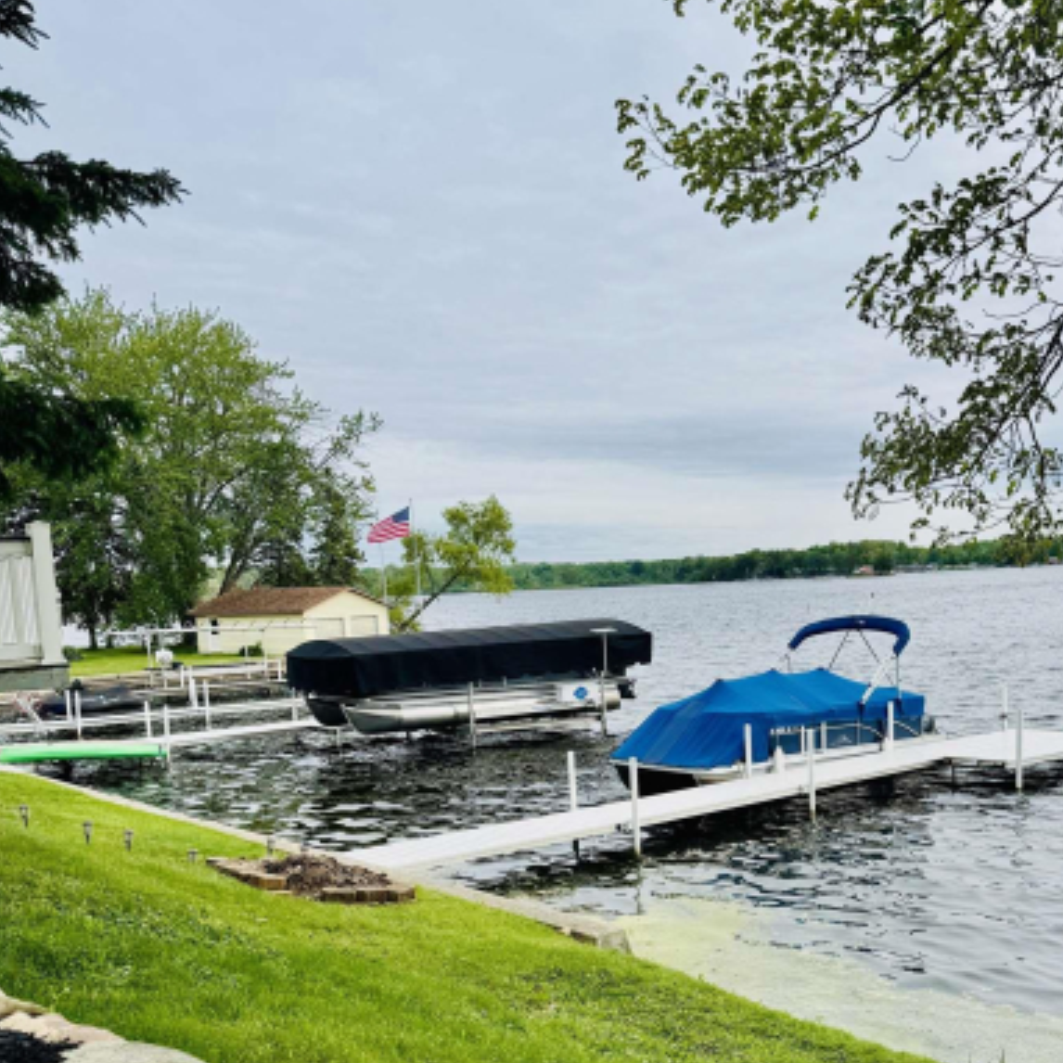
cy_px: 722
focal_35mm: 37
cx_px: 687
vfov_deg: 44.2
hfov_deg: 44.4
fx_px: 1285
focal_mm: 6.76
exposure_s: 1/4310
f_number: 1.78
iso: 80
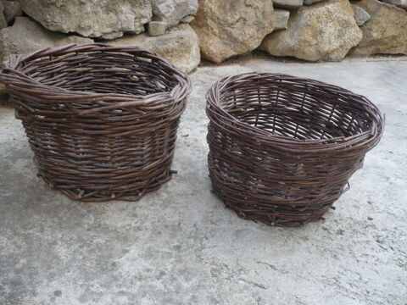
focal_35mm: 35
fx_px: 412
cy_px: 152
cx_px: 204
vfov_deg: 40.7
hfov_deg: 52.6
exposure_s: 1/125
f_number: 2.8
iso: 100
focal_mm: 5.8
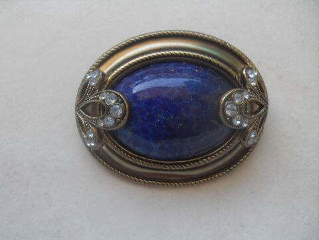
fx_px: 341
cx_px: 160
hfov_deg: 50.1
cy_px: 120
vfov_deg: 38.7
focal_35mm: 37
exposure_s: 1/60
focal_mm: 6.3
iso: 100
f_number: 2.8
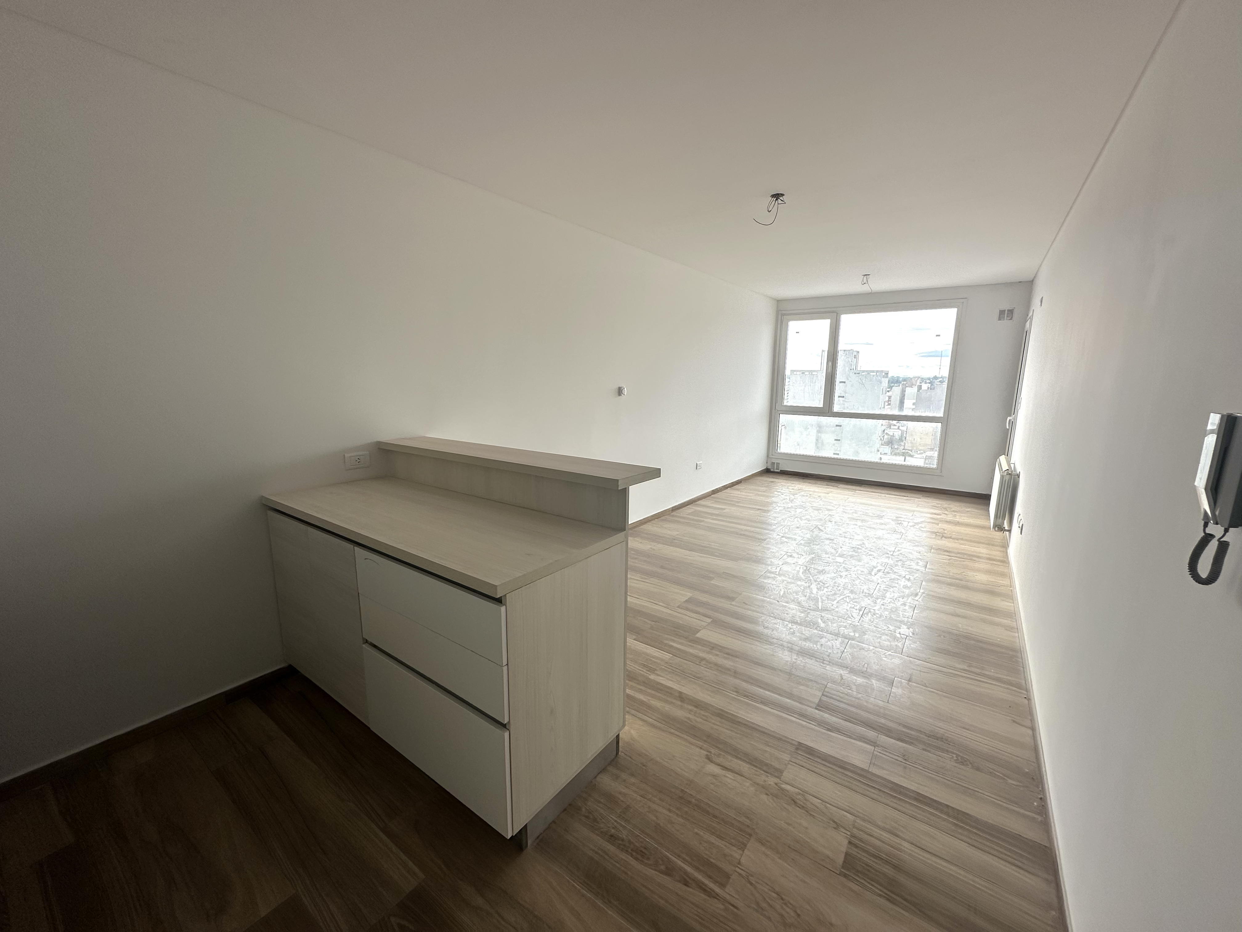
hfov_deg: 102.1
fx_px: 502
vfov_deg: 85.7
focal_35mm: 14
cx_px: 621
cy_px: 466
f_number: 2.2
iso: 40
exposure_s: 1/244
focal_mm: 2.22
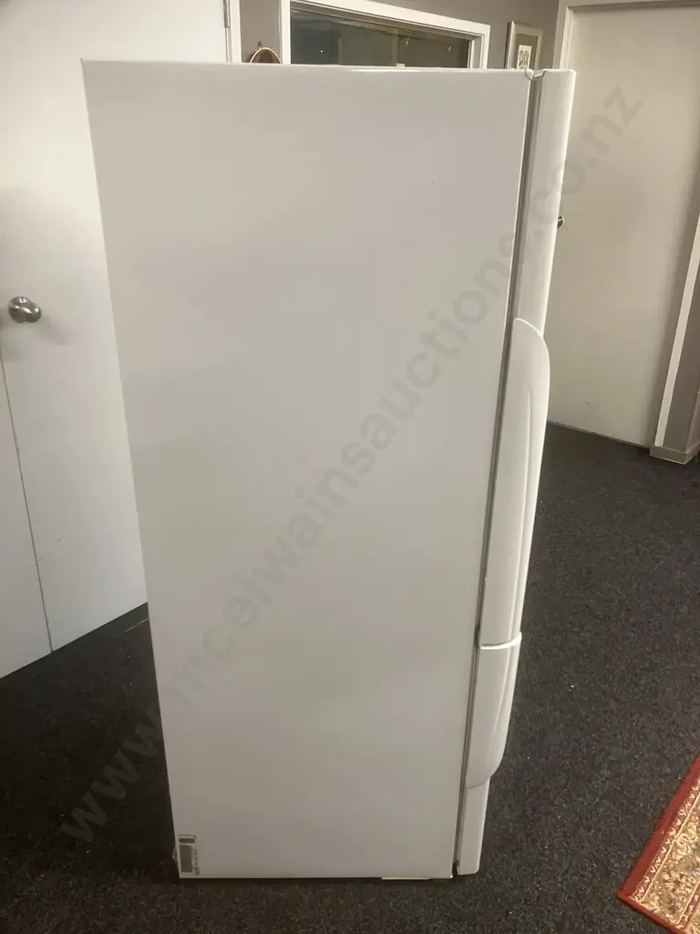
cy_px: 467
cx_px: 350
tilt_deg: -22.5
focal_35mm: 28
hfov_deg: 49.7
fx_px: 755
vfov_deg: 63.4
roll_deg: -1.0
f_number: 1.8
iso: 160
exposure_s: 1/50
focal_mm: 3.99
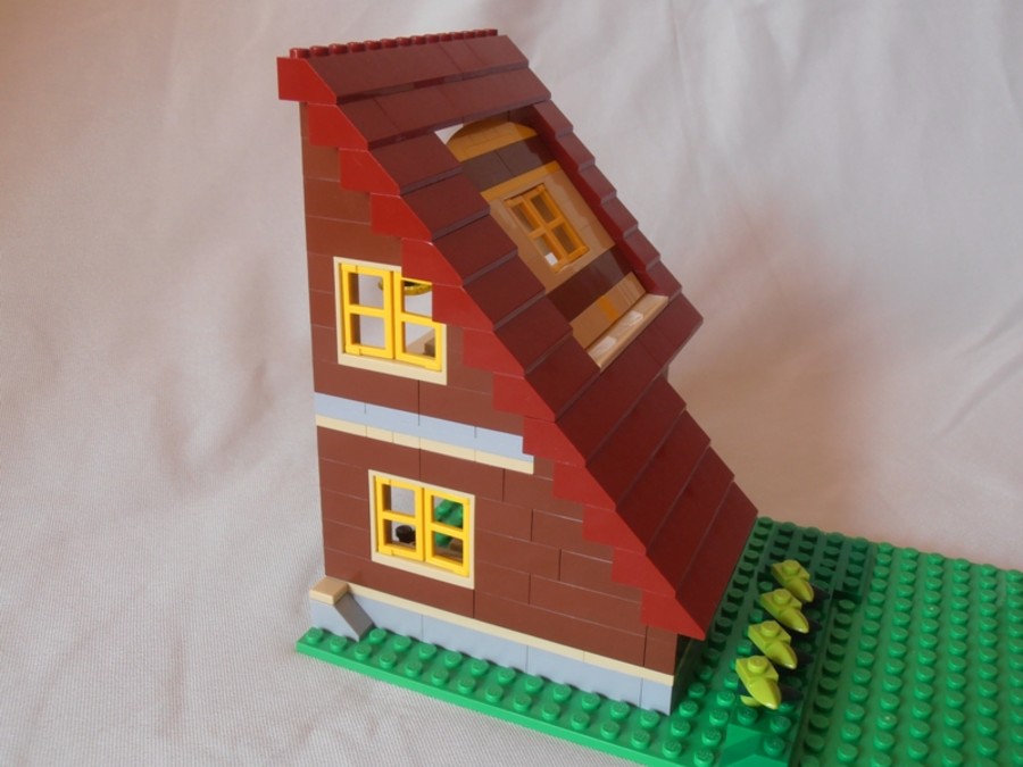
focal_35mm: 37
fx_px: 1093
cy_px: 384
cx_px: 512
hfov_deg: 50.1
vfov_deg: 38.7
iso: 100
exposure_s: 1/40
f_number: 3.9
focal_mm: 6.61
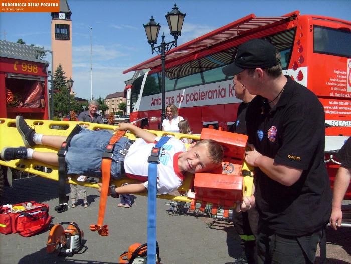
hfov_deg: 52.6
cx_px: 176
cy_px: 132
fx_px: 355
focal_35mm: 35
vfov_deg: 40.7
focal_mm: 5.8
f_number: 7.1
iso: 80
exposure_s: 1/500
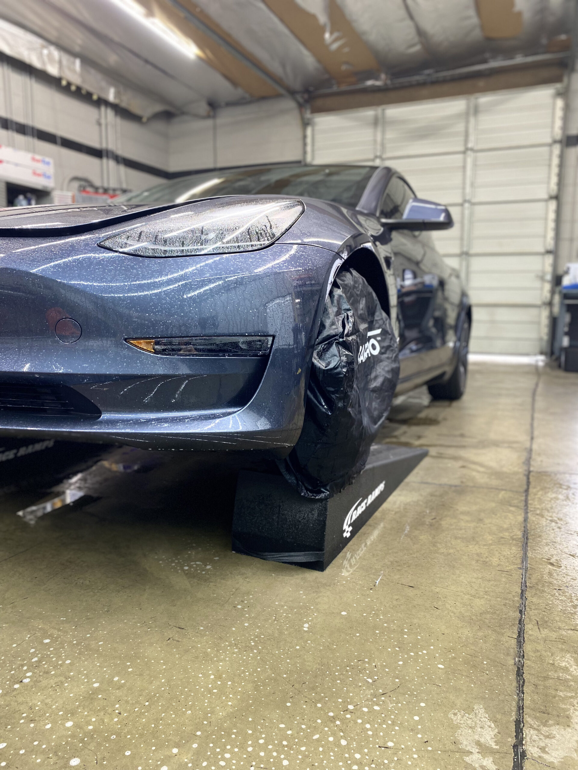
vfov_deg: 67.3
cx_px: 289
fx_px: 579
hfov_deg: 53.1
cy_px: 385
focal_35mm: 26
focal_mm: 4.25
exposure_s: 1/60
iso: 160
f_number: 1.8
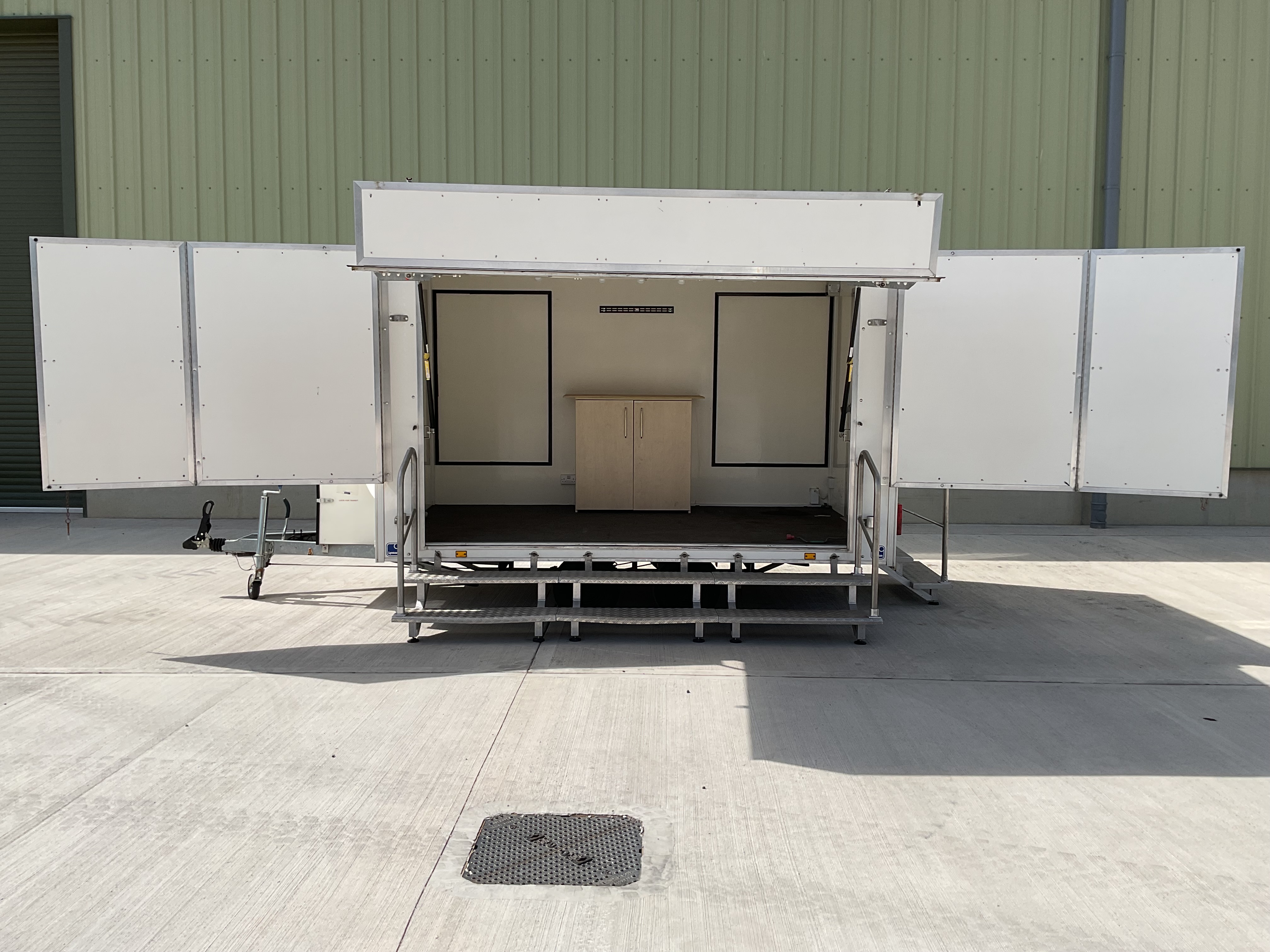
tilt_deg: -4.0
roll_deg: +0.2
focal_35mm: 29
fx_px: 1064
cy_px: 476
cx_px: 635
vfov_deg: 48.2
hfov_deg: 61.7
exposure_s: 1/2801
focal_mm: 3
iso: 16
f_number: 1.8
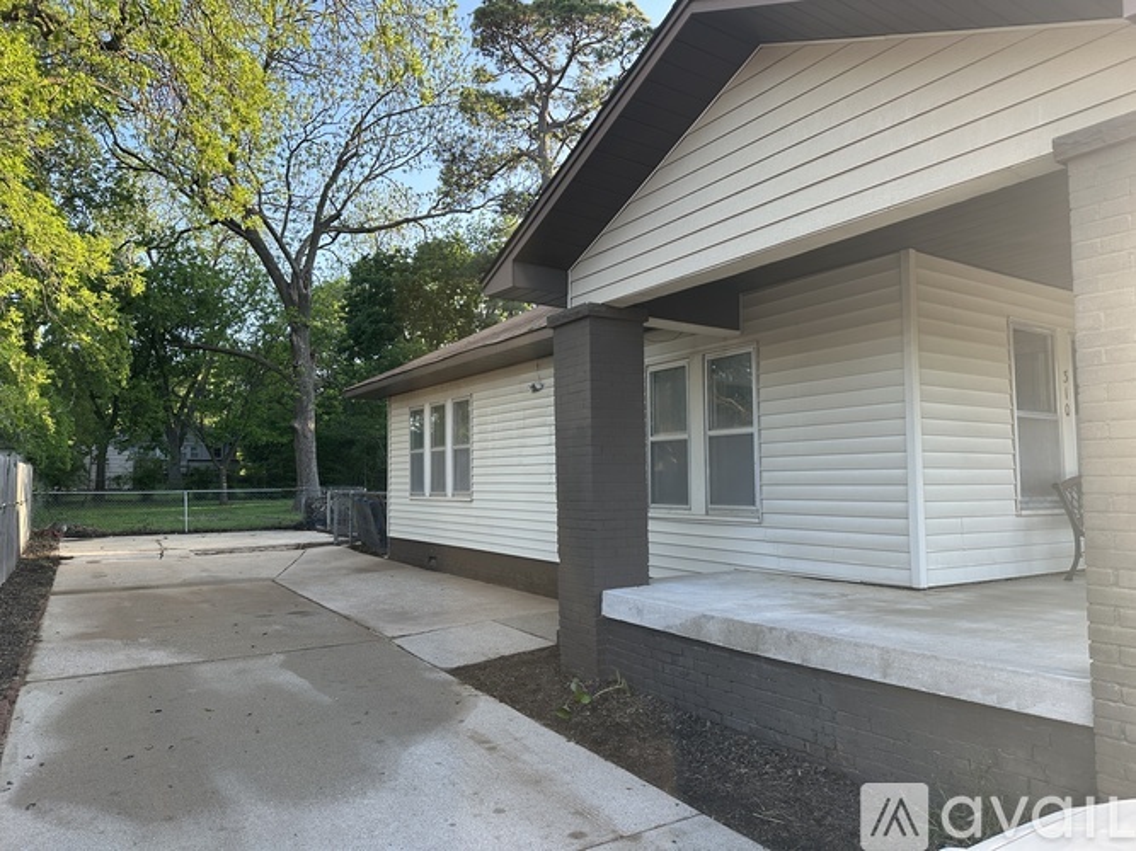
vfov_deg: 56.8
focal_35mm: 24
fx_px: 787
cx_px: 568
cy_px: 426
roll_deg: +1.1
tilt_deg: +2.8
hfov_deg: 71.6
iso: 80
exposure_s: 1/386
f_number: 1.78
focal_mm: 6.86
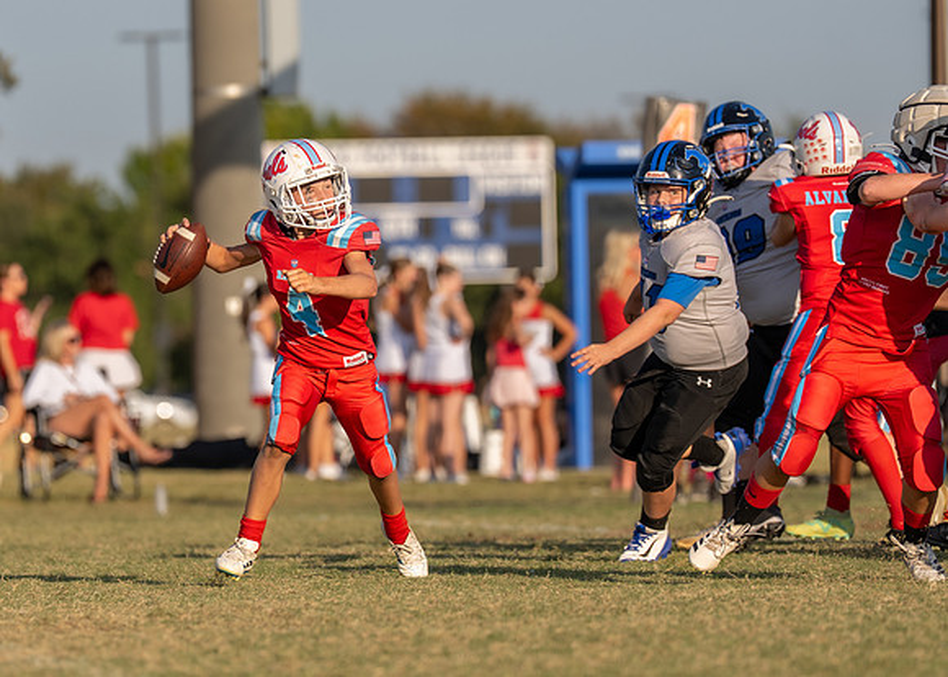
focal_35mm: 359
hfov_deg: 5.6
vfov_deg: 4.0
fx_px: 9654
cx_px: 322
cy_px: 322
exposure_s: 1/2000
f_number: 3.2
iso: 125
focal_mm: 200
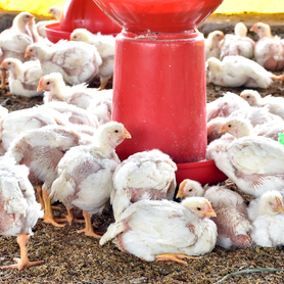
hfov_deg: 14.6
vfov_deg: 14.6
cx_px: 155
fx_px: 1105
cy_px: 167
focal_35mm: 119
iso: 500
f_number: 7.1
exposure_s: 1/80
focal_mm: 52
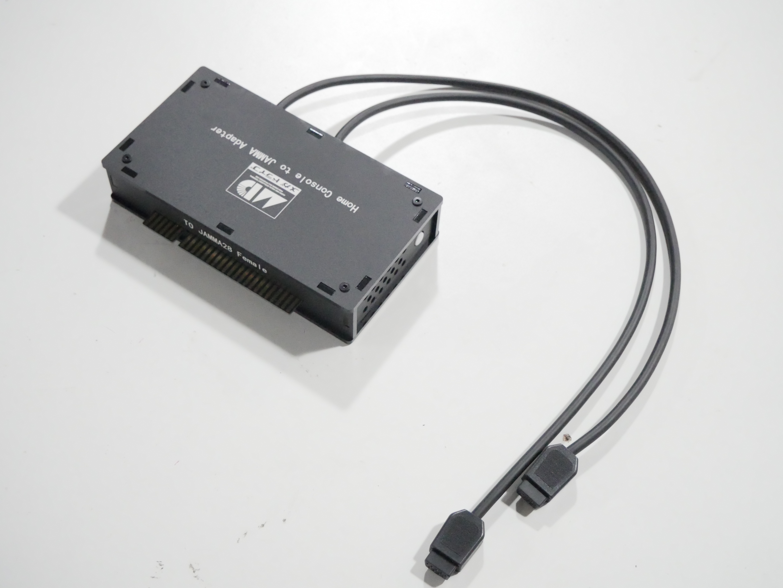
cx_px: 392
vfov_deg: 29.1
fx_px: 1131
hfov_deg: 38.2
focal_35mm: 50
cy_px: 294
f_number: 5
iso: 6400
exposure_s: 1/125
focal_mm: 25
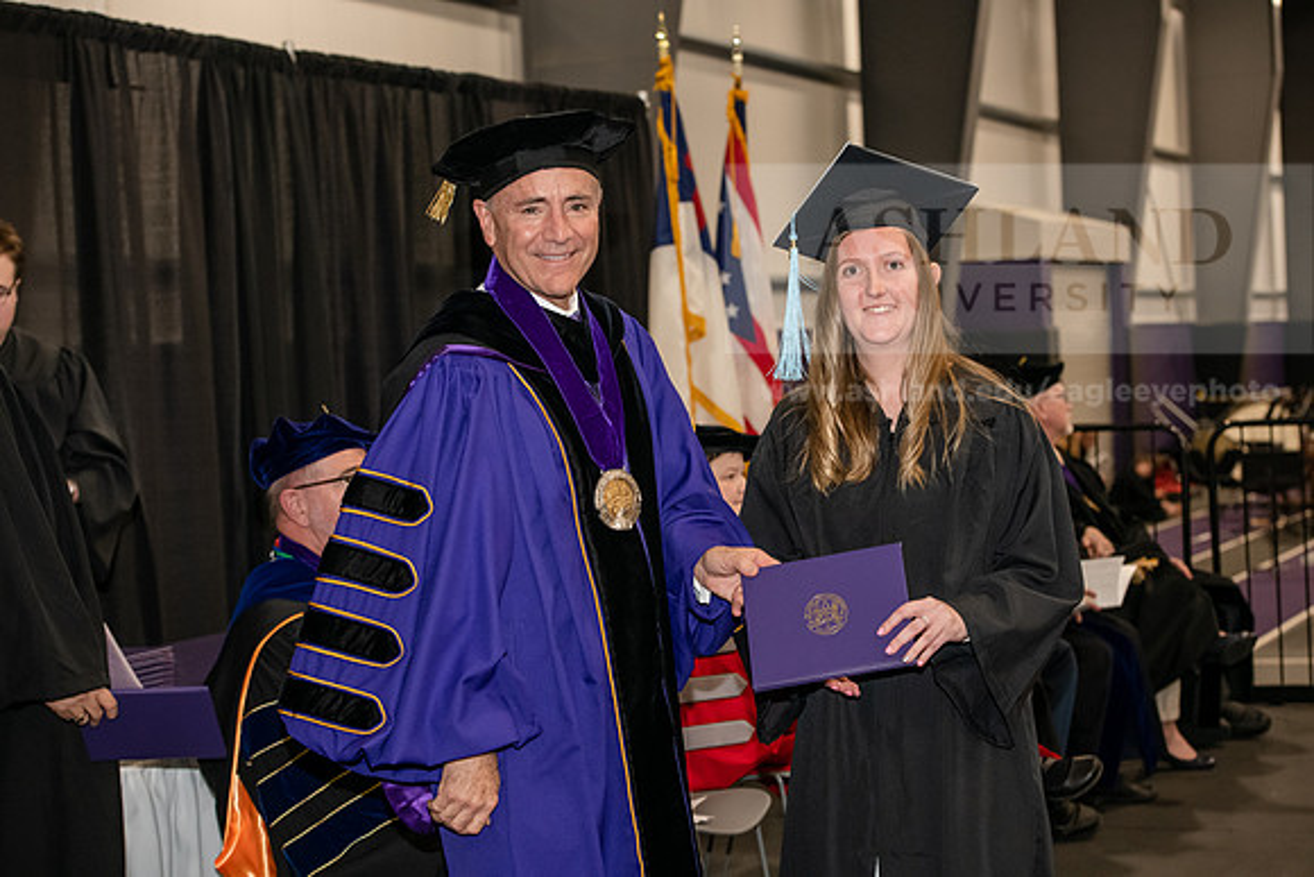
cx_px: 657
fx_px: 2555
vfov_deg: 19.5
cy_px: 438
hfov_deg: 28.8
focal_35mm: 70
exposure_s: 1/200
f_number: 5
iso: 2500
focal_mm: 70
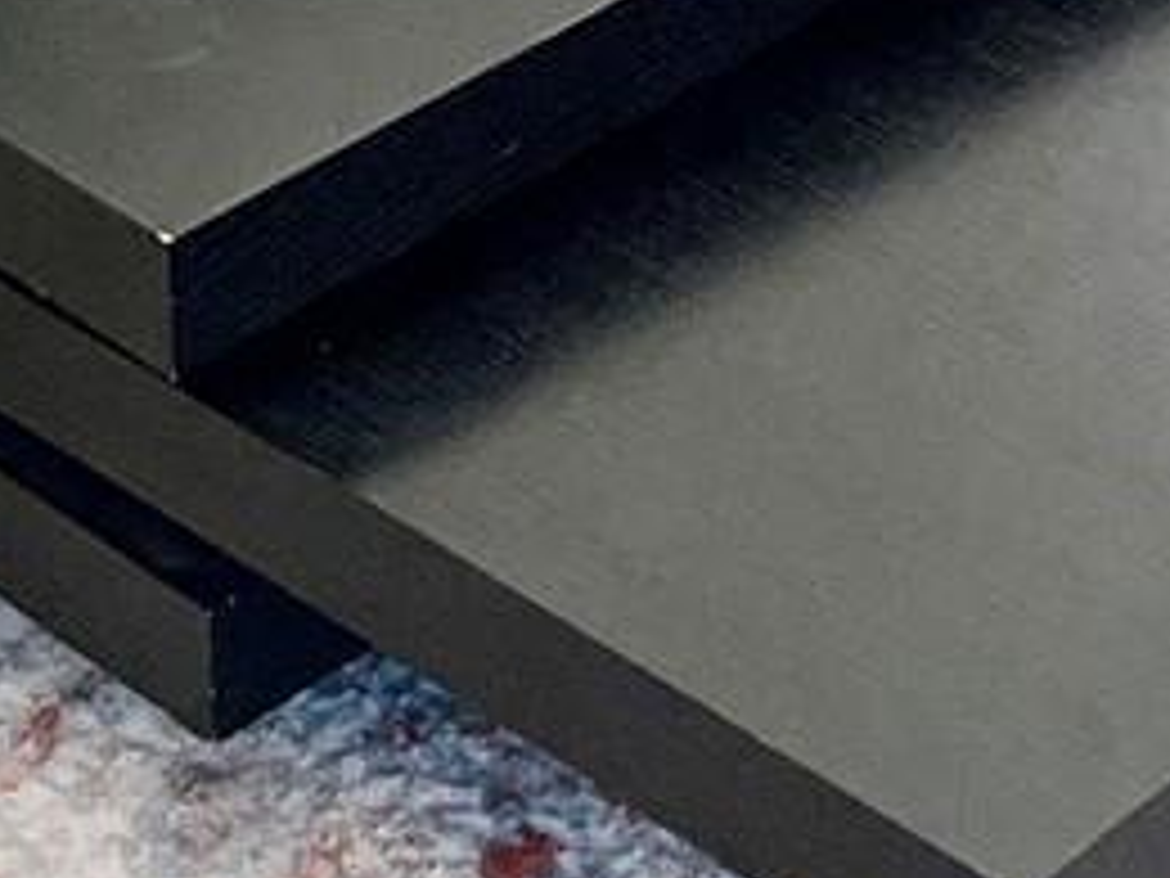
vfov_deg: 8.1
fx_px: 5408
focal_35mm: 160
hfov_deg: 12.3
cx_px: 666
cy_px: -1616
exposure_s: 1/120
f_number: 1.6
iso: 100
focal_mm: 4.2
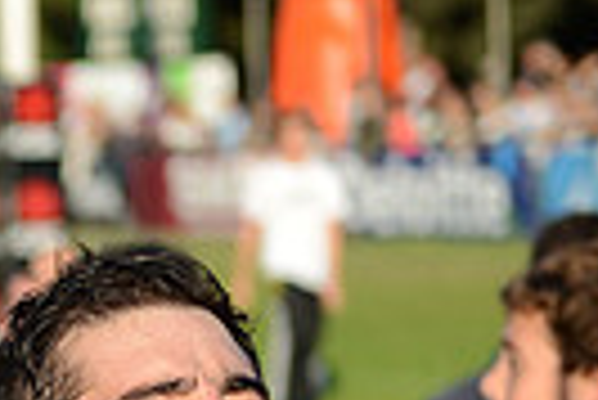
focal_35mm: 306
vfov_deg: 4.5
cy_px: 708
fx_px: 5088
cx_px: -436
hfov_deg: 6.6
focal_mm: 70
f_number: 2.8
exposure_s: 1/2500
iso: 320
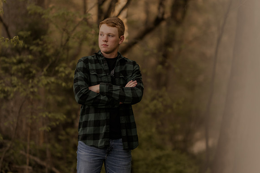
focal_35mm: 127
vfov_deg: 10.8
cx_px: 130
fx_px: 917
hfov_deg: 16.1
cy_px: 86
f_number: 1.4
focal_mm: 85
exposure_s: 1/800
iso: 250
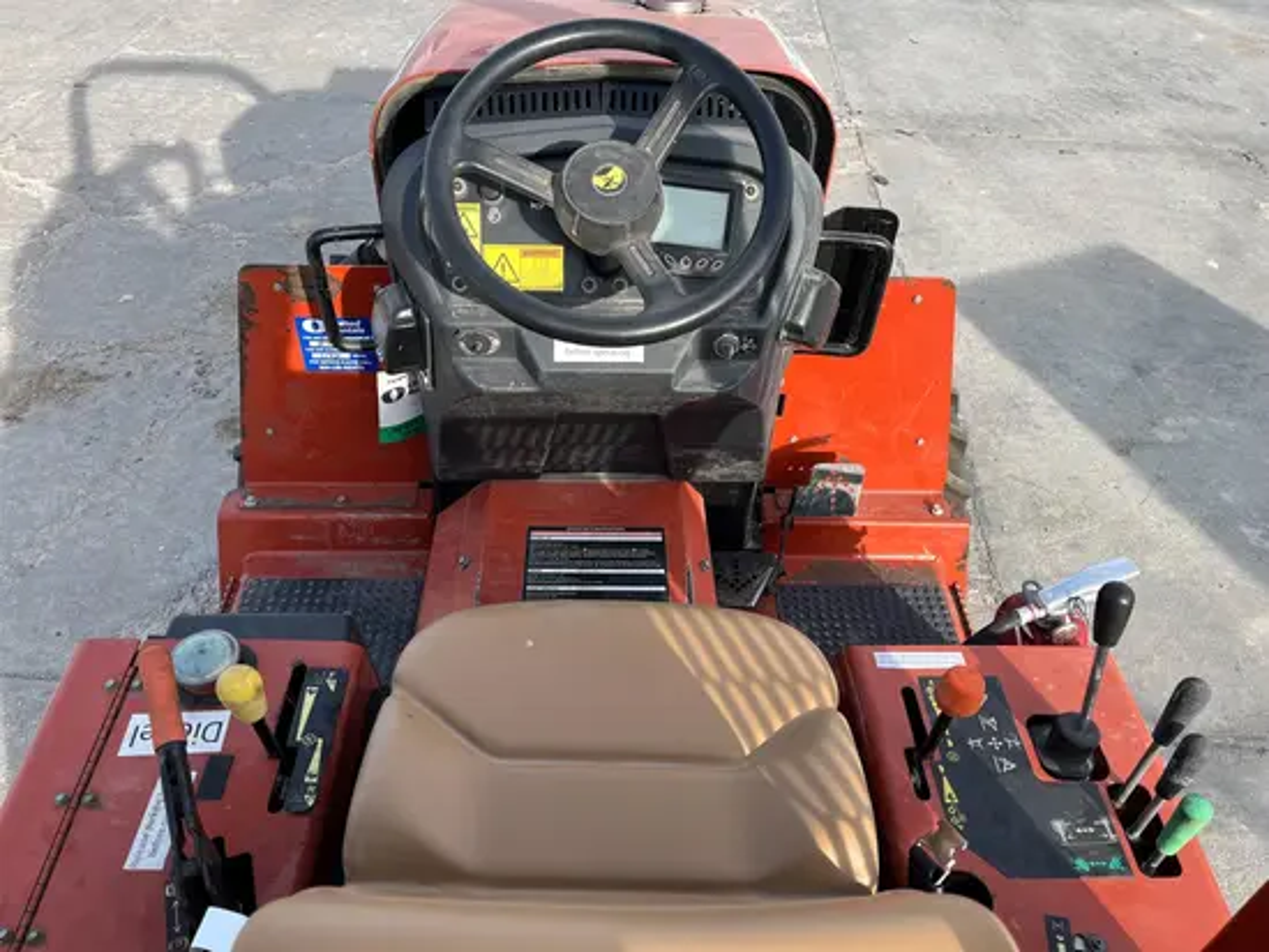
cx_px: 634
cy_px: 476
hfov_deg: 67.3
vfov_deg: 53.1
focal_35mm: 26
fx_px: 954
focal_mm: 5.1
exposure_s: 1/1129
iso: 50
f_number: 1.6
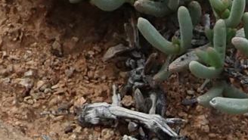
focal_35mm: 199
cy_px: 409
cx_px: 88
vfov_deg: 5.7
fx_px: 1309
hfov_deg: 10.8
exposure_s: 1/640
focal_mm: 5.5
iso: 100
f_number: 3.2
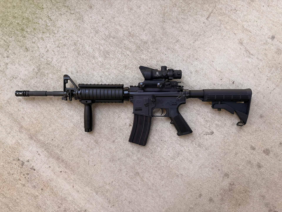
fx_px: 196
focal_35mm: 24
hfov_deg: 71.6
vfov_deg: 56.8
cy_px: 106
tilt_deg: -85.8
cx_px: 141
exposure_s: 1/344
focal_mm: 6.76
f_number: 1.78
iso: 80
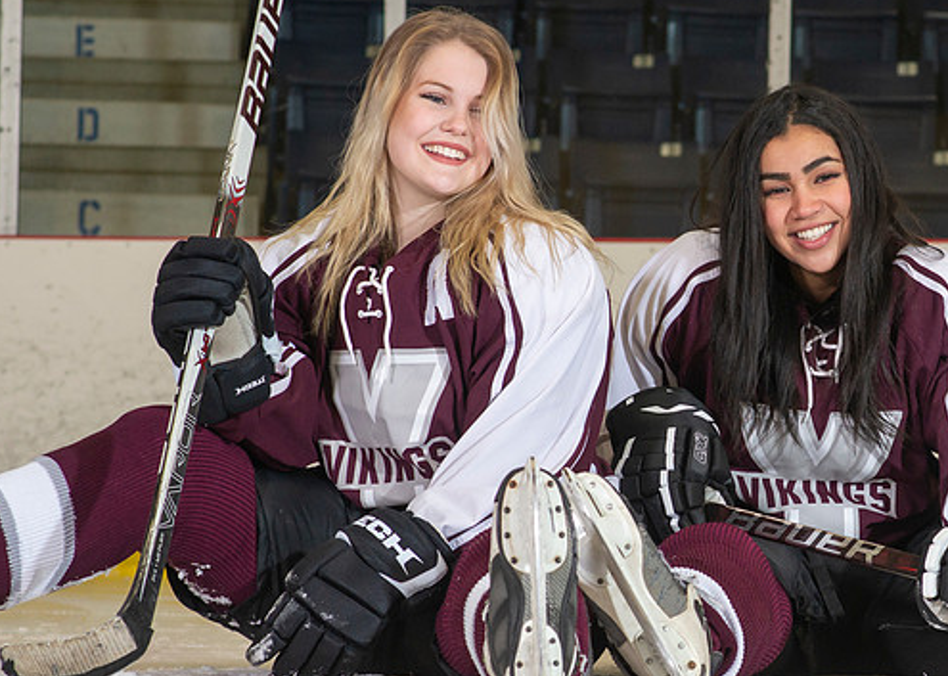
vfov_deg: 8.0
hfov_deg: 11.1
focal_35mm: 180
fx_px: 4844
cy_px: 388
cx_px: 758
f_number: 6.3
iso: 800
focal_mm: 85
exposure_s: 1/100
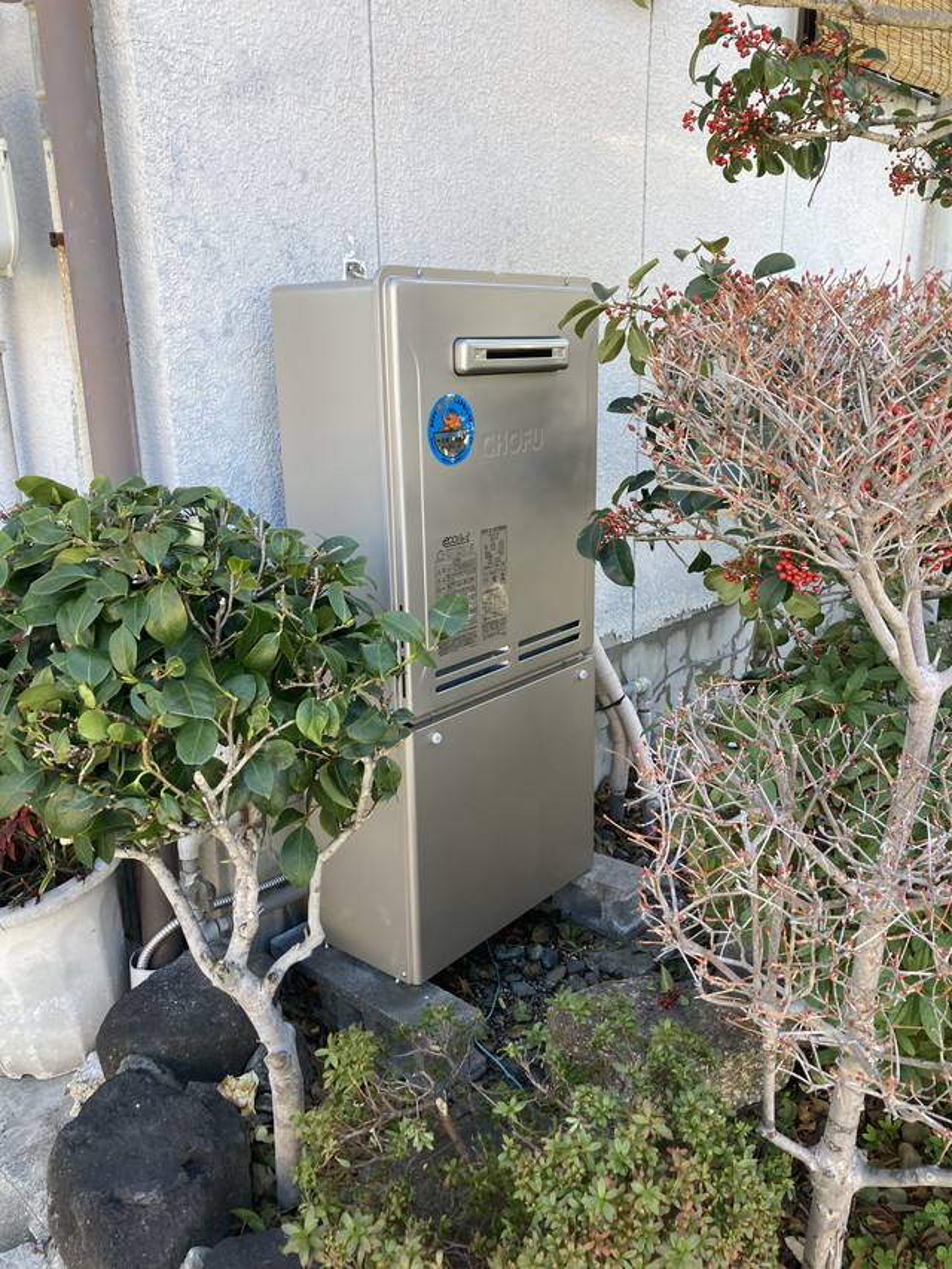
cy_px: 634
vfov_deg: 63.4
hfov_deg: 49.8
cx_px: 476
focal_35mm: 28
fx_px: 1026
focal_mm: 3.99
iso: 25
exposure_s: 1/122
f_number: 1.8
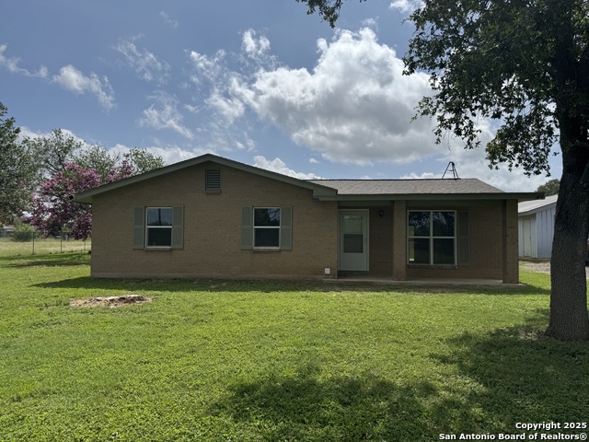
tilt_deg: +2.5
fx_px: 408
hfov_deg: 71.6
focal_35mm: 24
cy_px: 221
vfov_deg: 56.8
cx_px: 294
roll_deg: -0.7
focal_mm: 6.76
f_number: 1.78
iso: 80
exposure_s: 1/10417
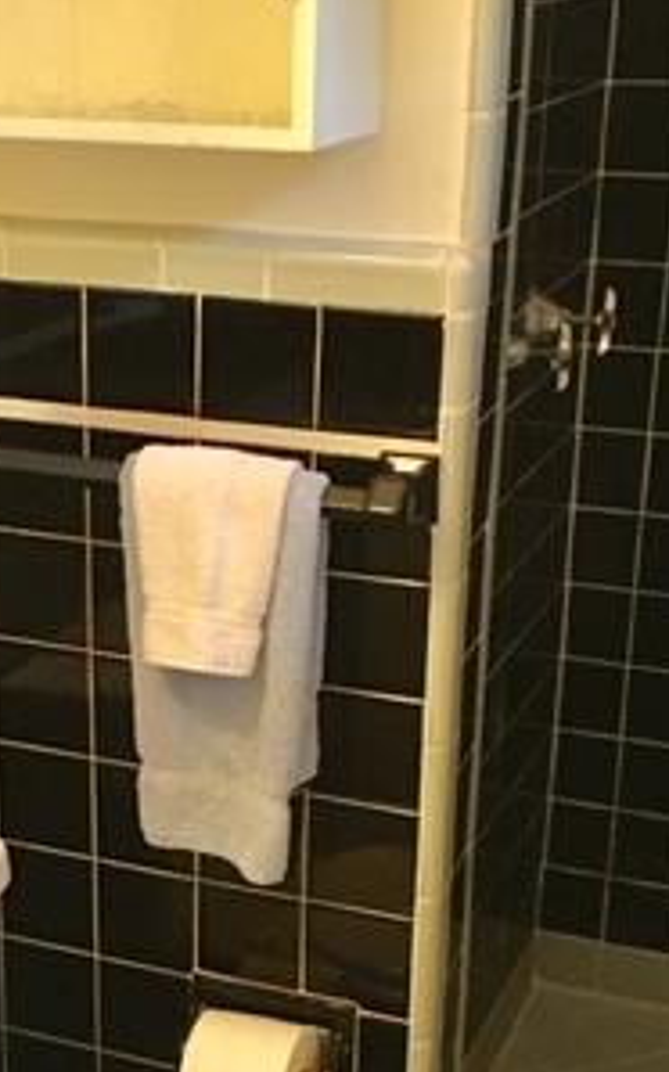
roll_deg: -1.0
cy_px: 737
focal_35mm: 66
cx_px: 173
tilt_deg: -22.4
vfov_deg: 30.8
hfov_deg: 19.6
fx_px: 1927
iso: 100
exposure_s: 1/10
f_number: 2.2
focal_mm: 4.15
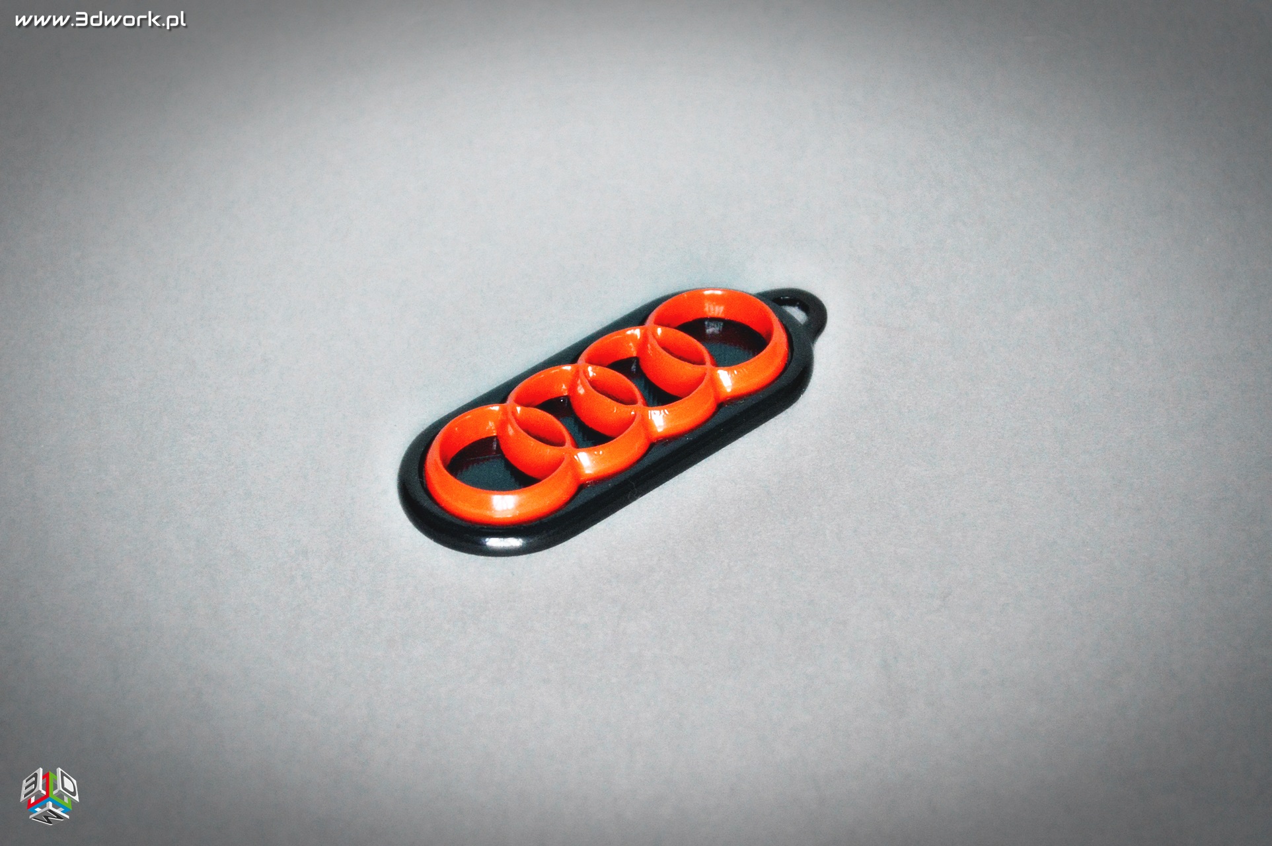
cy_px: 423
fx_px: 2912
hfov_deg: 24.6
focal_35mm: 82
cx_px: 636
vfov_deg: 16.5
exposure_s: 1/10
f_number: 5.6
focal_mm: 55
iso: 3200
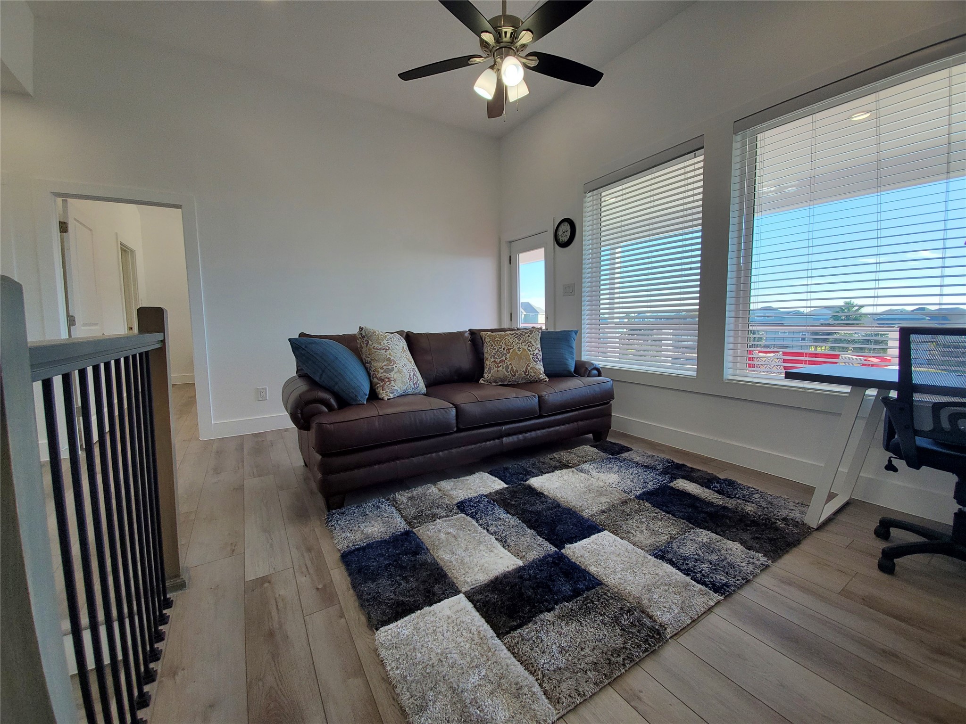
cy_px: 362
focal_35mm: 13
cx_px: 483
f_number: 2.2
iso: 50
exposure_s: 1/130
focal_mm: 1.8
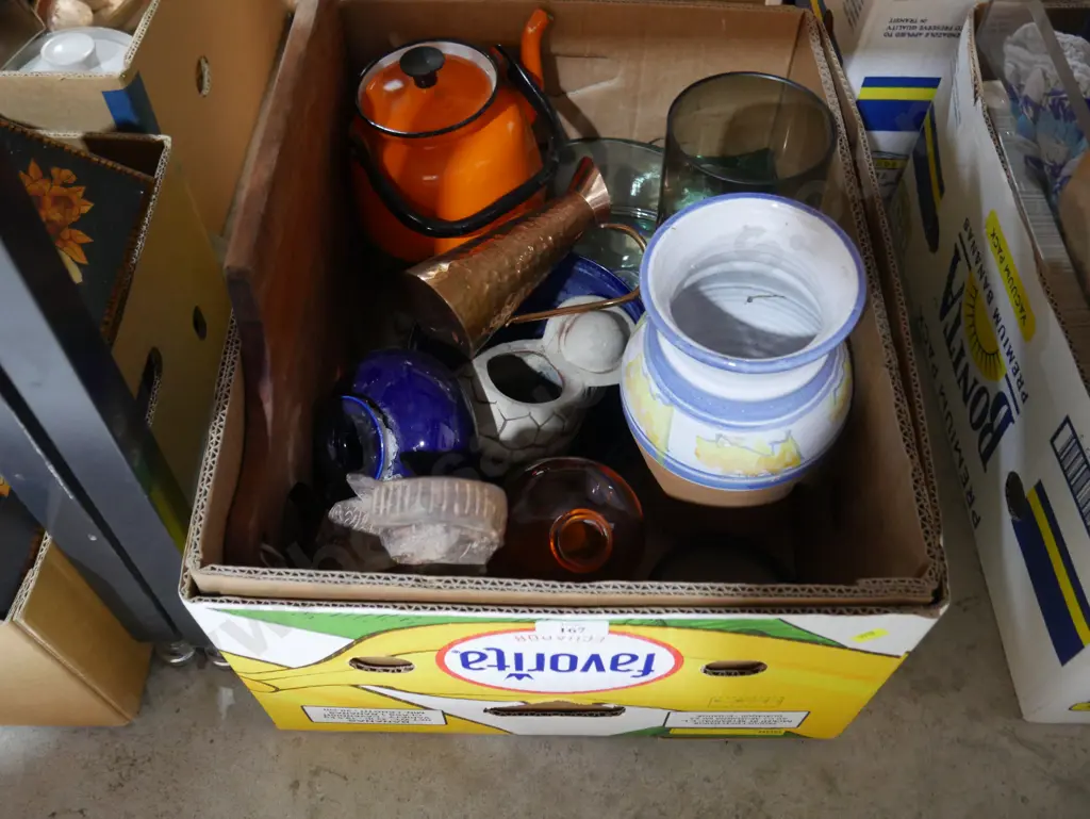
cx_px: 545
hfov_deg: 56.8
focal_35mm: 32
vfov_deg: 44.2
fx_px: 1008
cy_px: 410
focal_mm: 16
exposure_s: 1/60
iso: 2000
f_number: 3.6
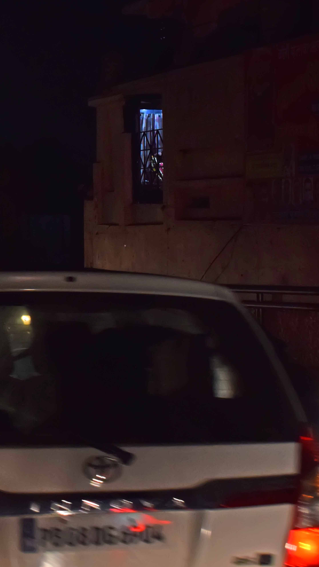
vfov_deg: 28.7
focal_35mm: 74
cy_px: 284
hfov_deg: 15.6
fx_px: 1109
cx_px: -93
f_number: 8
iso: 1600
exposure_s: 1/60
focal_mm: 31
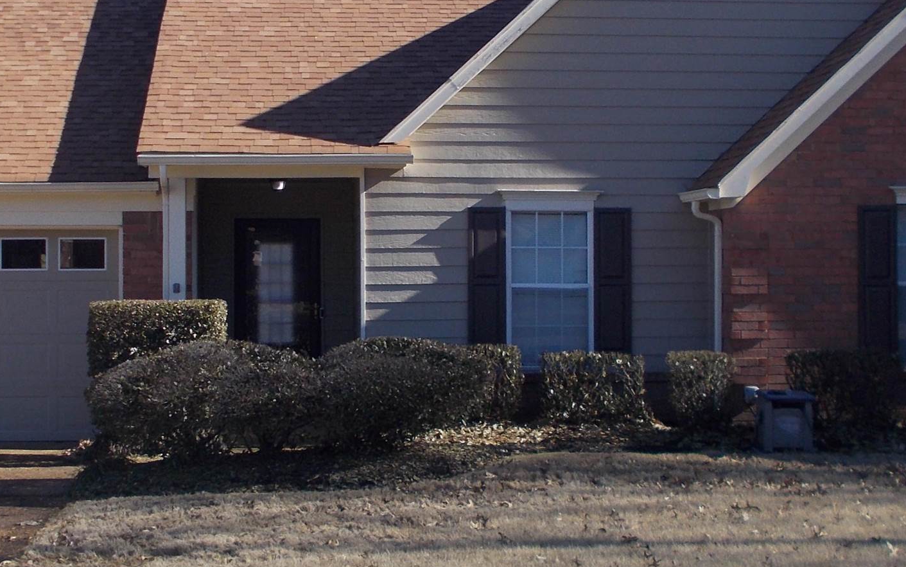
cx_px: 374
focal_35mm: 60
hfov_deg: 33.9
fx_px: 1482
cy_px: 233
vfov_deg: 21.6
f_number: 8
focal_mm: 4.6
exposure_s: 1/80
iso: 80
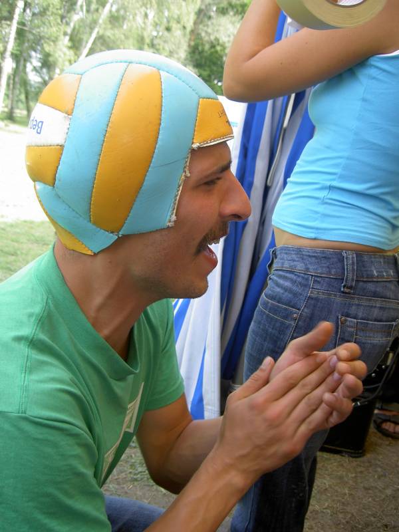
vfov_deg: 47.9
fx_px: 599
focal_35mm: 39
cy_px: 266
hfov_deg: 36.8
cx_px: 200
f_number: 2.8
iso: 100
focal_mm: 8
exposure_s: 1/80
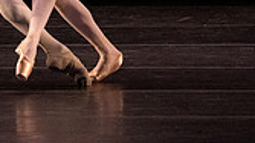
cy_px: -150
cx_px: 8
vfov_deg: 1.0
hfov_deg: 1.8
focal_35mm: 1220
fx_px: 8250
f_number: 5.6
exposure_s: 1/400
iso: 20000
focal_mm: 336
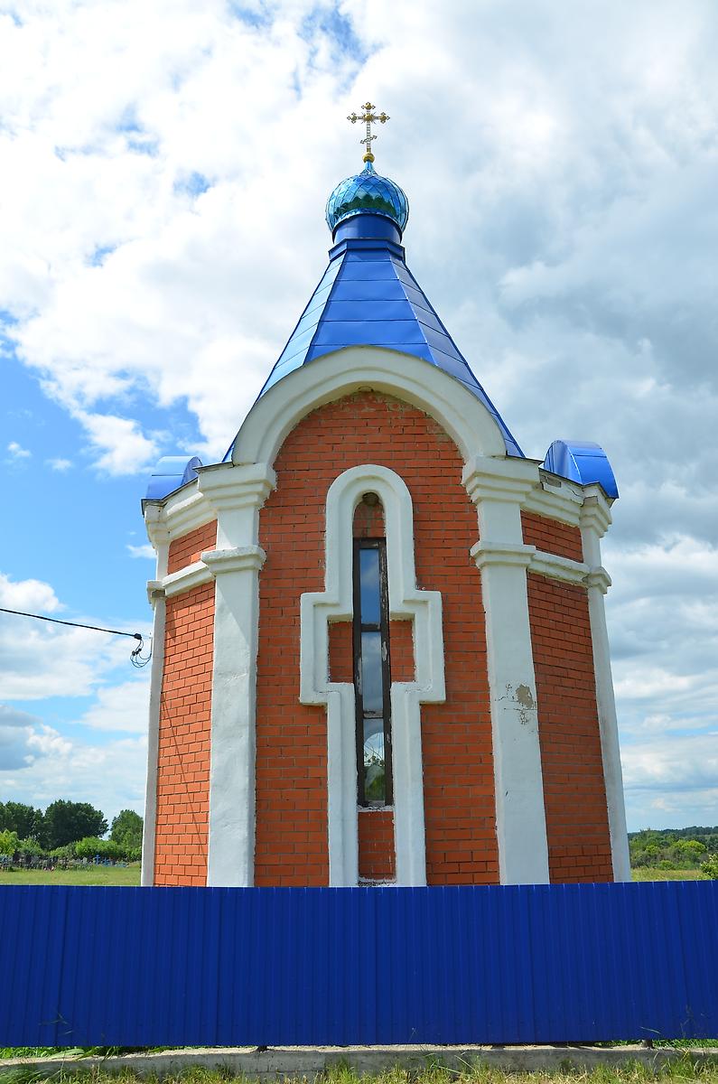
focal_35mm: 27
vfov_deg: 67.5
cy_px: 542
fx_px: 811
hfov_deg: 47.7
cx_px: 359
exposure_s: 1/320
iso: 100
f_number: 9
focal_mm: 18
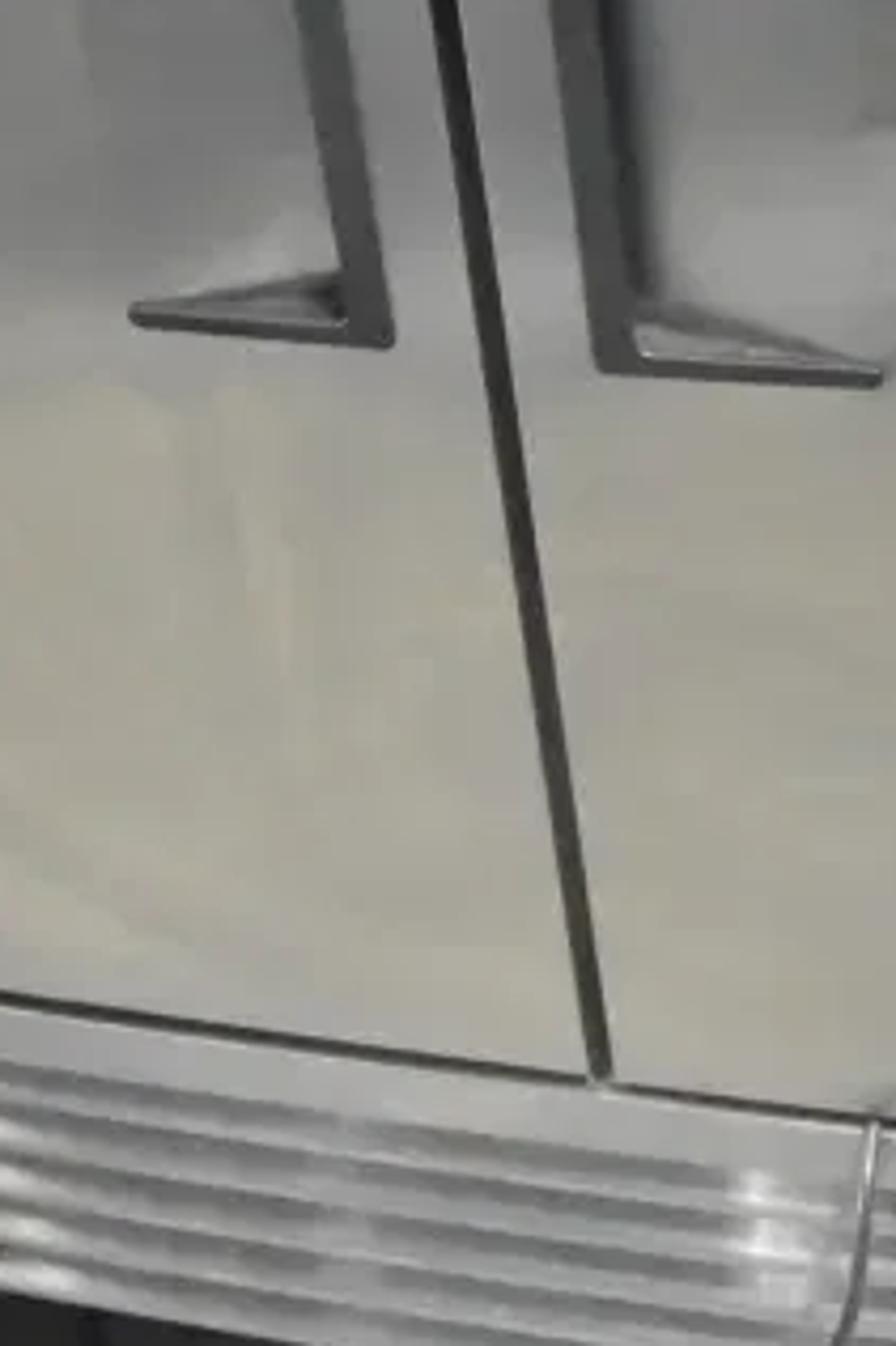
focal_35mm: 78
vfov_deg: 23.0
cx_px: 607
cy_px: -422
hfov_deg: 17.4
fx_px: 2915
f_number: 5.6
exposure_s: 1/200
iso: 6400
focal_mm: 18
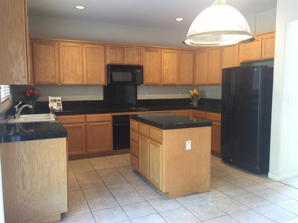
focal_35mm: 29
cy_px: 112
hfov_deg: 61.7
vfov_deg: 48.2
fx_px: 250
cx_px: 149
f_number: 2.2
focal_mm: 4.15
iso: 80
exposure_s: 1/15
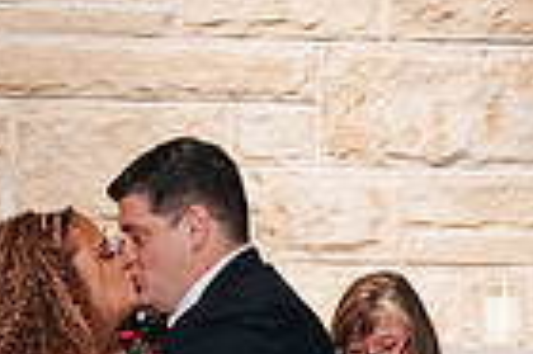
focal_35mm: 272
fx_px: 4022
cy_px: 498
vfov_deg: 5.0
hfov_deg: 7.6
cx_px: 101
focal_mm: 35
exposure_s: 1/200
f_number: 2.8
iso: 1000
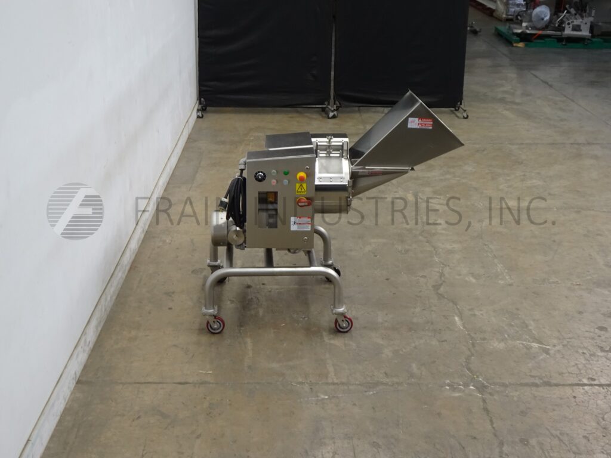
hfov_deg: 38.2
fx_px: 883
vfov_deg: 29.1
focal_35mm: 50
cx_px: 306
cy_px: 229
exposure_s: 1/50
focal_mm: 8.07
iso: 250
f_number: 4.5
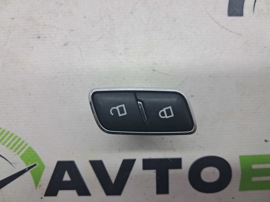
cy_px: 101
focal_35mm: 27
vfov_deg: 51.3
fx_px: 210
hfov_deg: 65.4
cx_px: 135
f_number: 1.8
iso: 50
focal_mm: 4
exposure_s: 1/60
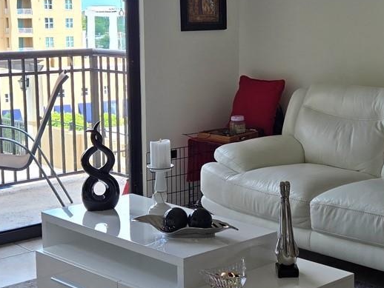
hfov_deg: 27.2
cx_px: 252
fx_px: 788
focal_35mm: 71
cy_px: 127
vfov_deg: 20.7
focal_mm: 5.4
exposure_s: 1/209
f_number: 1.8
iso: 25
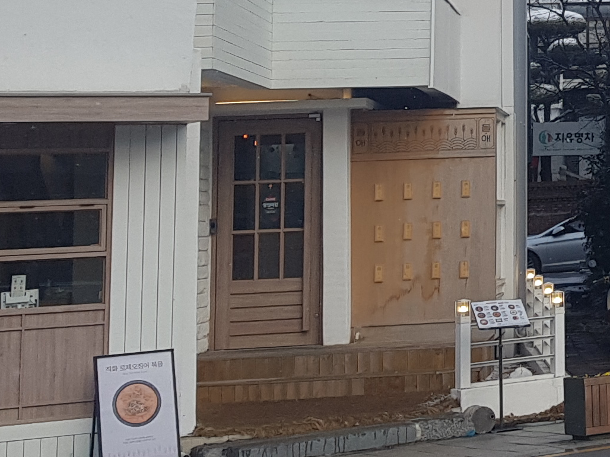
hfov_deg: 17.4
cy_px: -73
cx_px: 909
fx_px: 1797
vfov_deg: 14.1
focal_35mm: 102
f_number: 1.7
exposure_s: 1/1204
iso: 40
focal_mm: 4.3
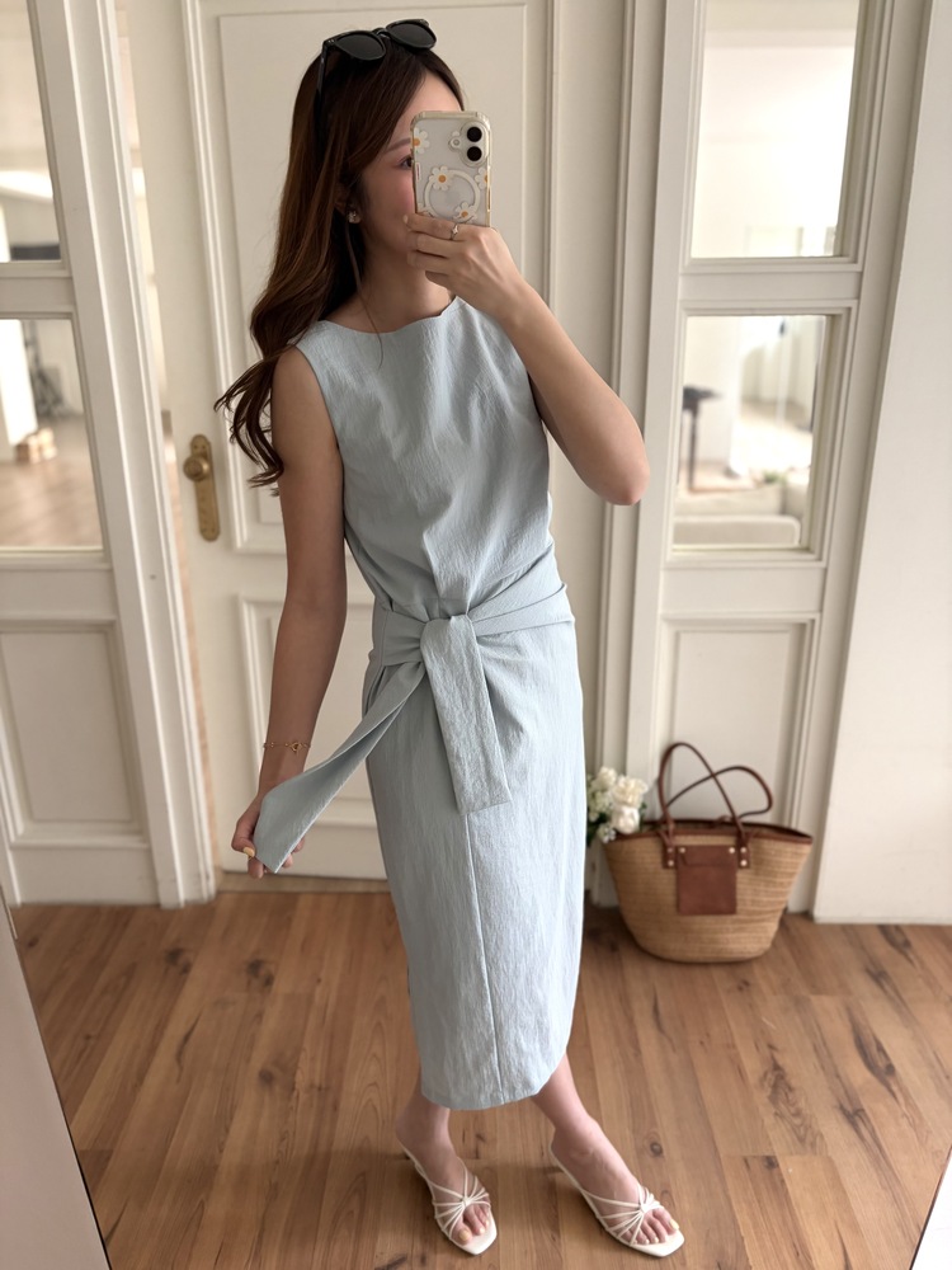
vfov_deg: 67.3
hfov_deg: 53.1
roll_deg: +0.2
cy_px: 635
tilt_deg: -32.6
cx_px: 476
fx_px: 953
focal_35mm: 26
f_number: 1.6
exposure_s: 1/60
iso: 200
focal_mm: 5.96
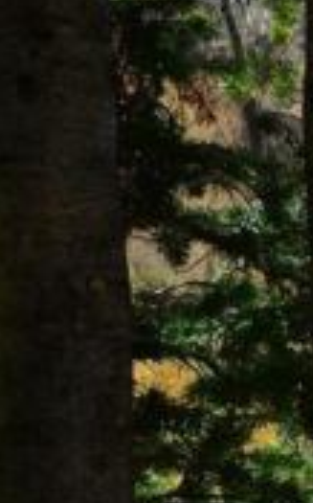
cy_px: 131
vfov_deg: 13.4
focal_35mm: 156
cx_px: 913
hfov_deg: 7.5
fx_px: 2134
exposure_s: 1/100
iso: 200
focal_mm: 28
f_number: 16
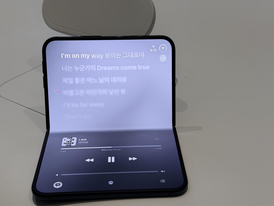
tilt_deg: -30.9
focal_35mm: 48
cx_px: 137
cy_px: 103
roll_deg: +0.8
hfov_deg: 39.7
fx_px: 380
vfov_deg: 30.3
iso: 50
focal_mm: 6.76
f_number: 1.78
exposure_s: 1/206
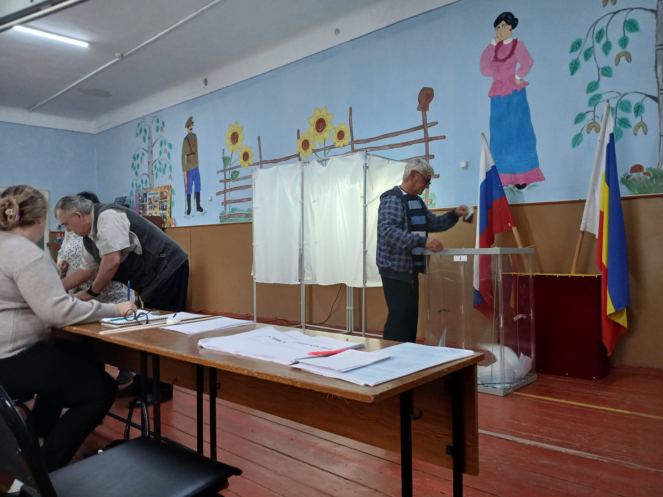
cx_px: 332
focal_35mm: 26
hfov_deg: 67.3
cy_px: 248
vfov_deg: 53.1
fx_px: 498
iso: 200
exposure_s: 1/33
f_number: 1.8
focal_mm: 3.98
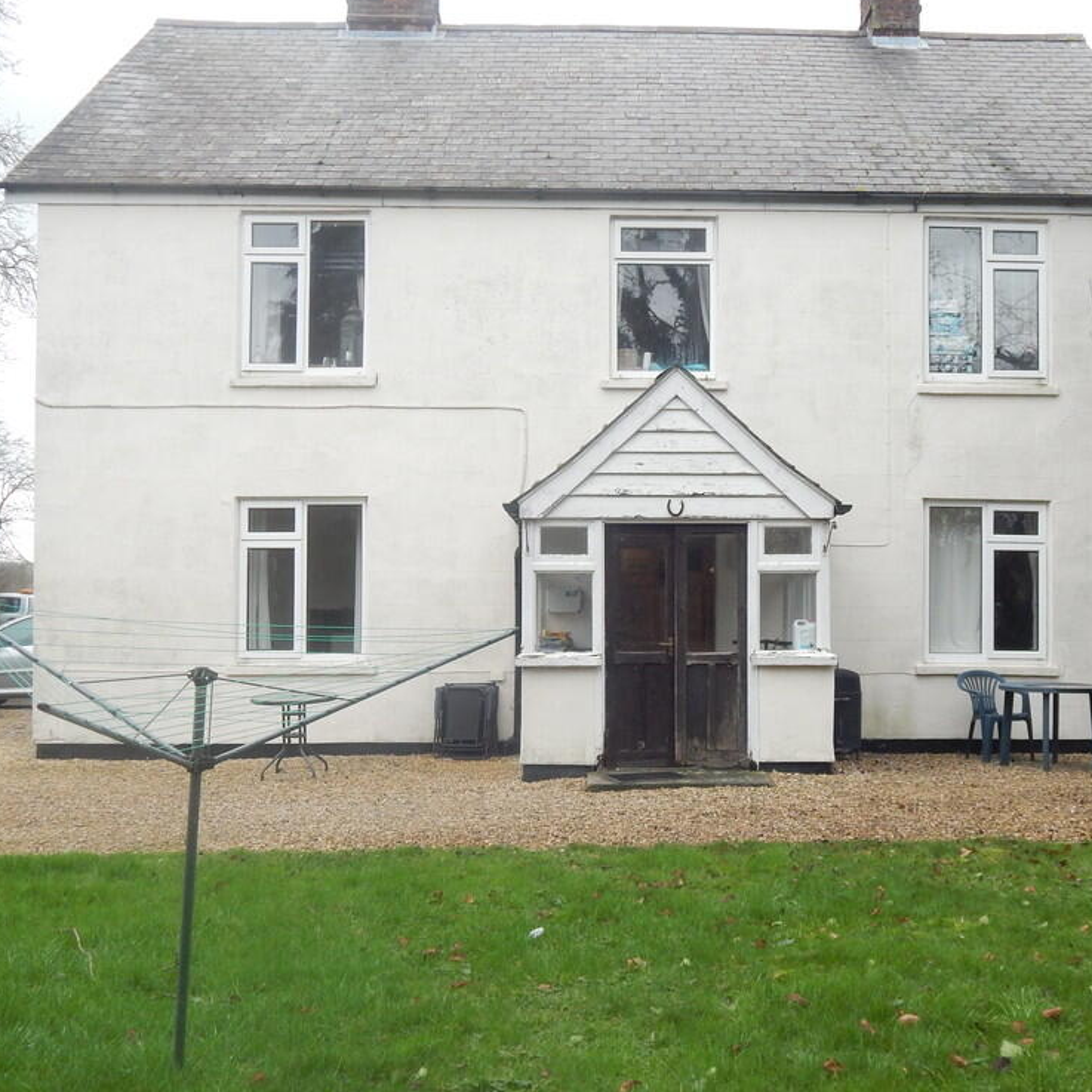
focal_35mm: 43
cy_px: 547
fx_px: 1535
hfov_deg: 39.0
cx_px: 656
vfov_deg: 39.2
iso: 400
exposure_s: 1/320
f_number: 3.3
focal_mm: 6.1
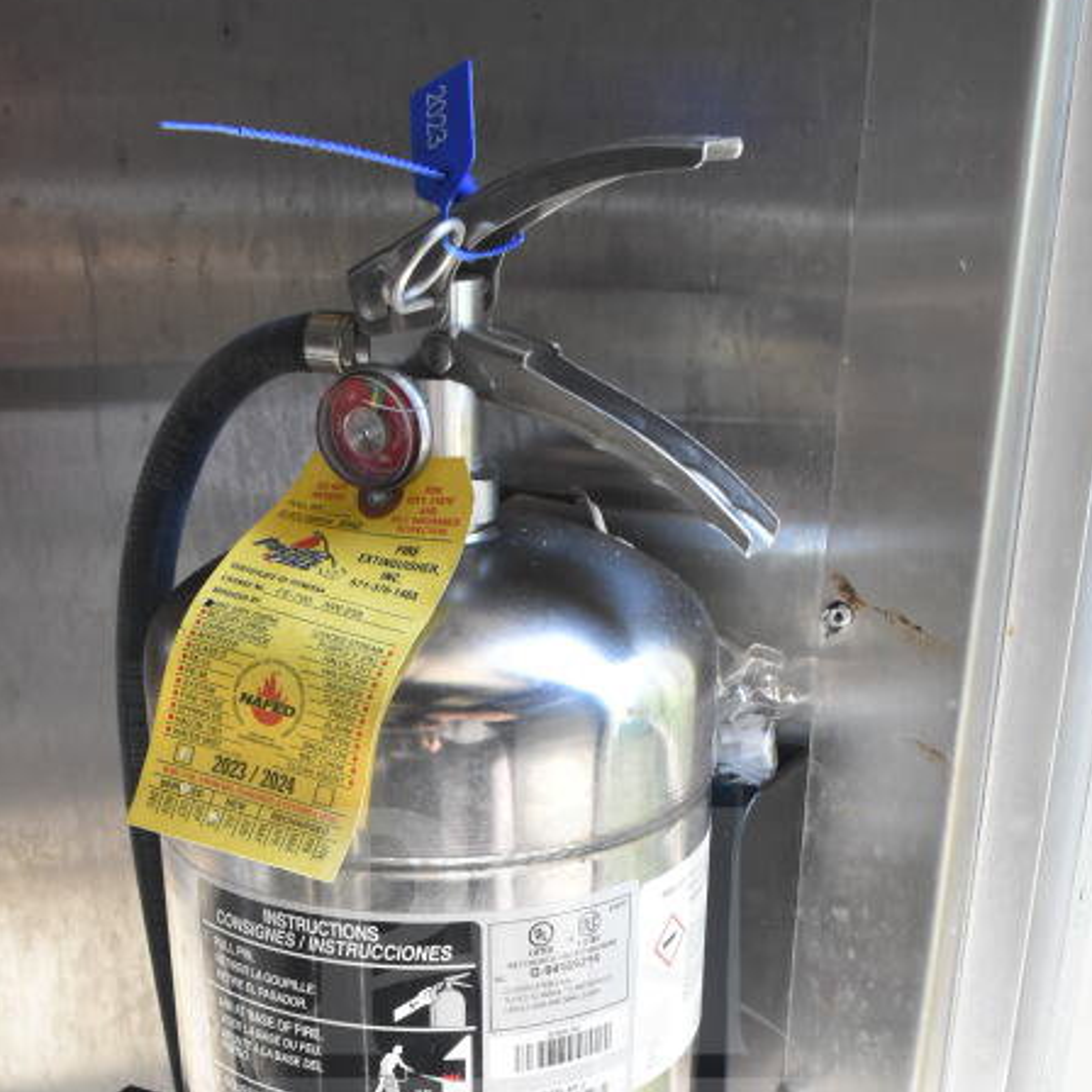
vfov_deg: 31.2
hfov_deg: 32.8
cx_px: 529
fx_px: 1856
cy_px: 999
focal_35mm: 52
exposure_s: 1/200
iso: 1600
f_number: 7.1
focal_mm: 20
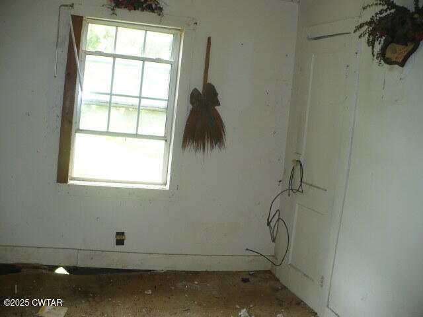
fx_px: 452
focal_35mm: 37
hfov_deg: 50.1
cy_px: 158
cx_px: 212
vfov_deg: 38.7
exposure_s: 1/30
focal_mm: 6.1
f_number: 2.8
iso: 125
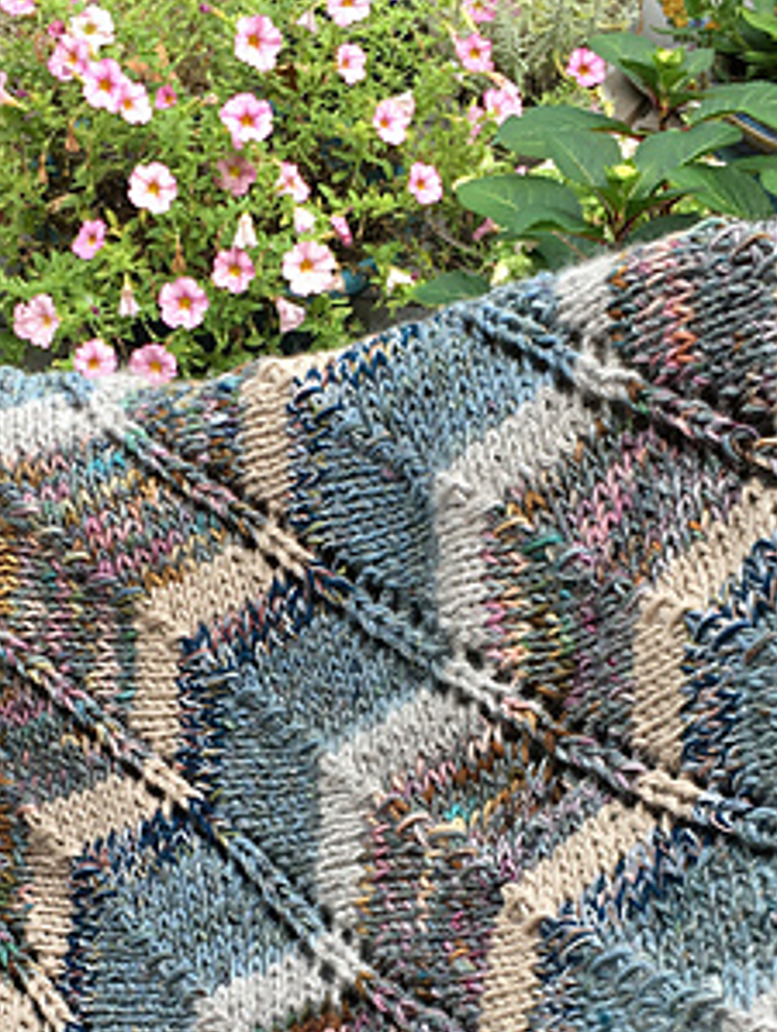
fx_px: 1852
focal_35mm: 62
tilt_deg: -45.7
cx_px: 325
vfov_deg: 30.6
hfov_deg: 23.7
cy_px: 790
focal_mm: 4.15
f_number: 2.2
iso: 25
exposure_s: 1/120
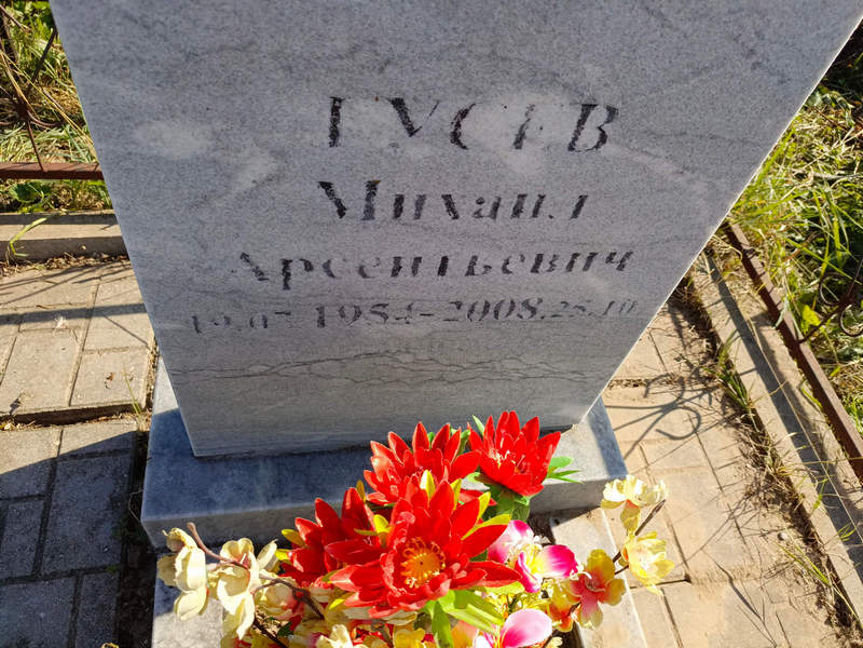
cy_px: 324
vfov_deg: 54.9
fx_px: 623
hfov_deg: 69.4
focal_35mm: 25
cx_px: 432
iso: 112
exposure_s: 1/612
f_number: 1.69
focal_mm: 4.76
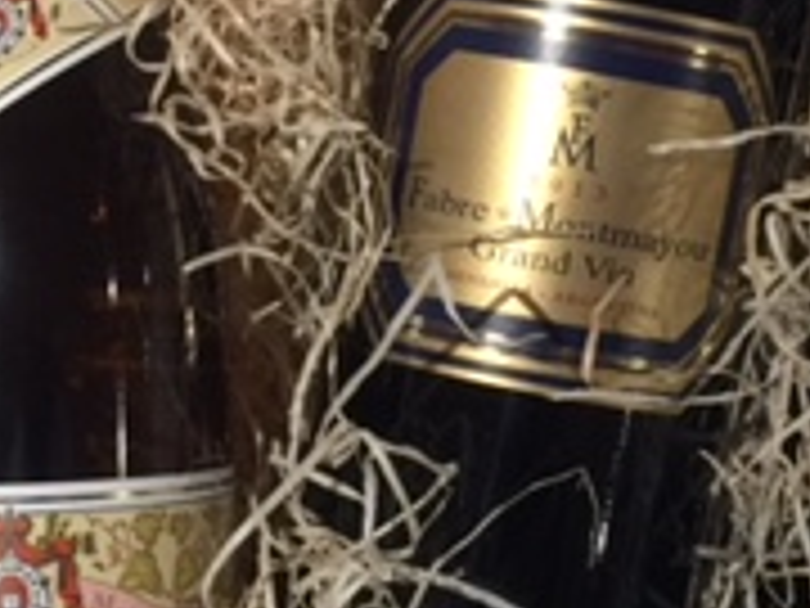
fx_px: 2410
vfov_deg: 14.4
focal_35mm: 103
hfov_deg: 19.1
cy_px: 252
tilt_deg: -68.1
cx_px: 328
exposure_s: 1/17
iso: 100
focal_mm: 4.15
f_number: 2.2
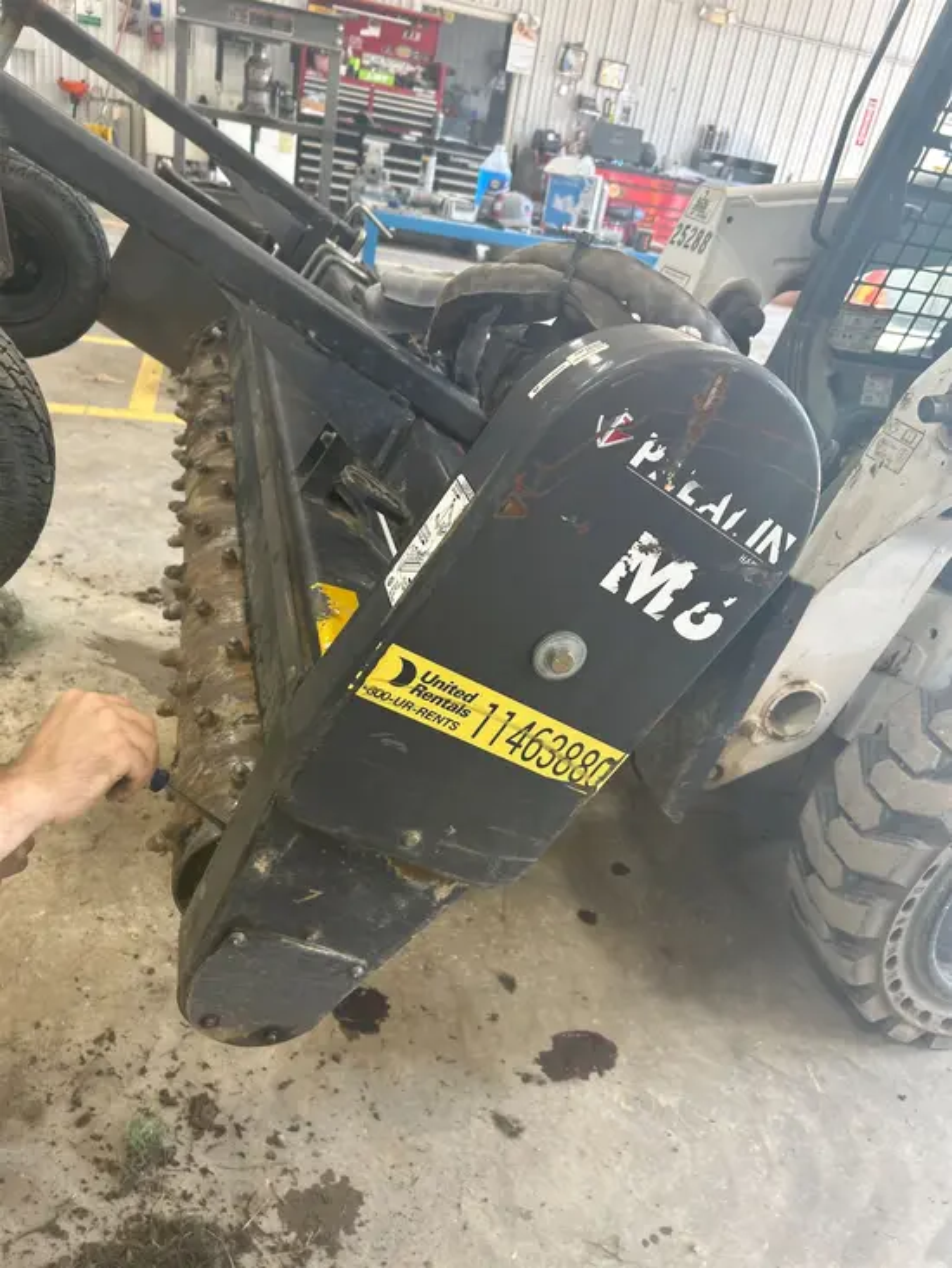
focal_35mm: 26
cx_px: 476
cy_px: 634
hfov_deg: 53.1
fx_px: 953
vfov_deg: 67.3
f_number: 1.5
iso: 50
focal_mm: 5.7
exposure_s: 1/121
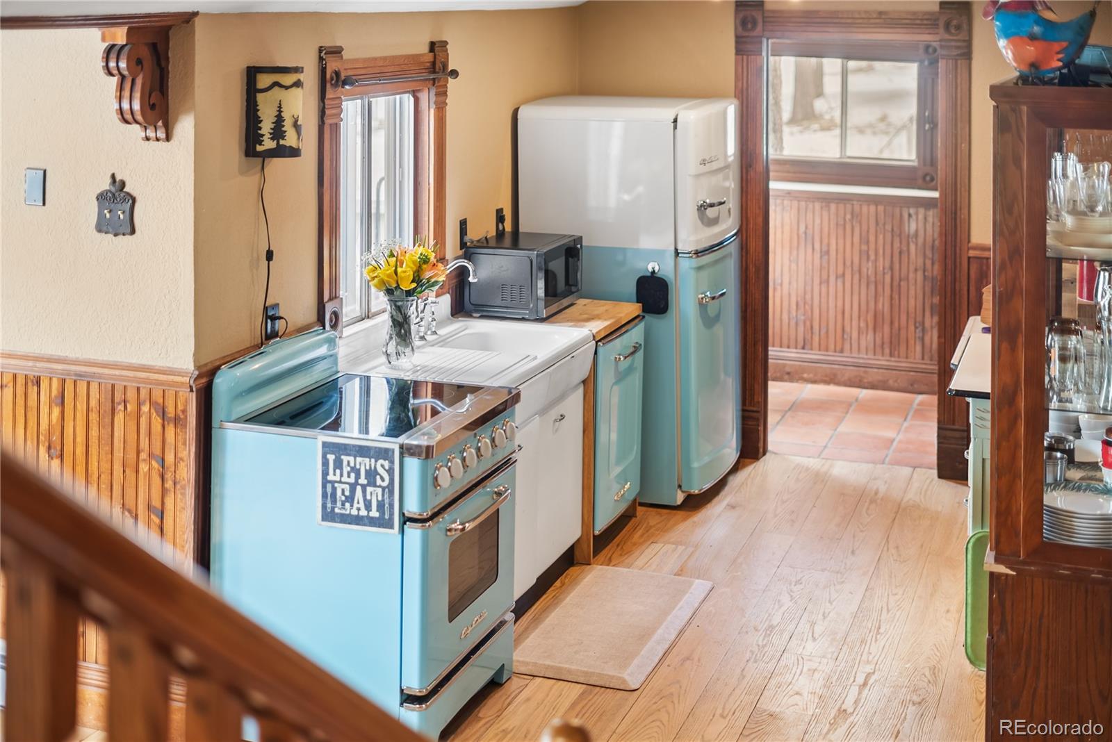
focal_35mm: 50
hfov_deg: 39.6
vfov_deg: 27.0
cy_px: 371
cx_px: 556
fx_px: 1545
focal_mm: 50
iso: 200
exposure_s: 1/10
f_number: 1.8
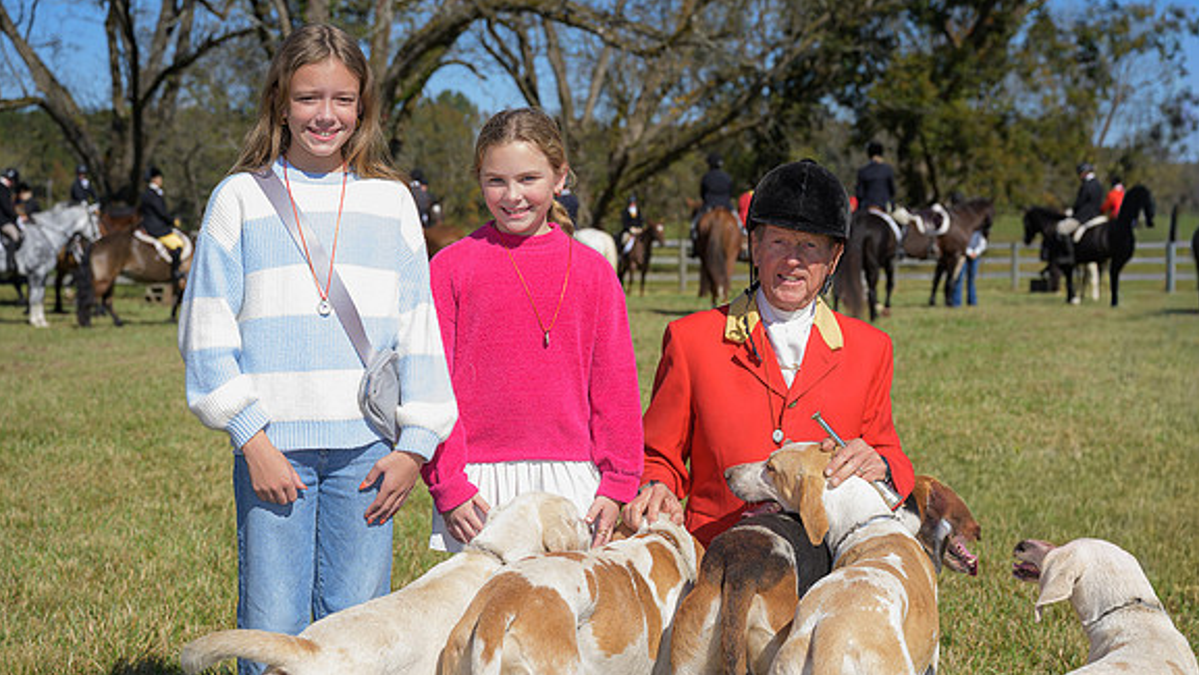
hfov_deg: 36.6
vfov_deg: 21.1
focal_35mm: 57
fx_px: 1813
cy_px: 317
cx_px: 623
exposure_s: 1/400
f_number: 5
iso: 50
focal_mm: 52
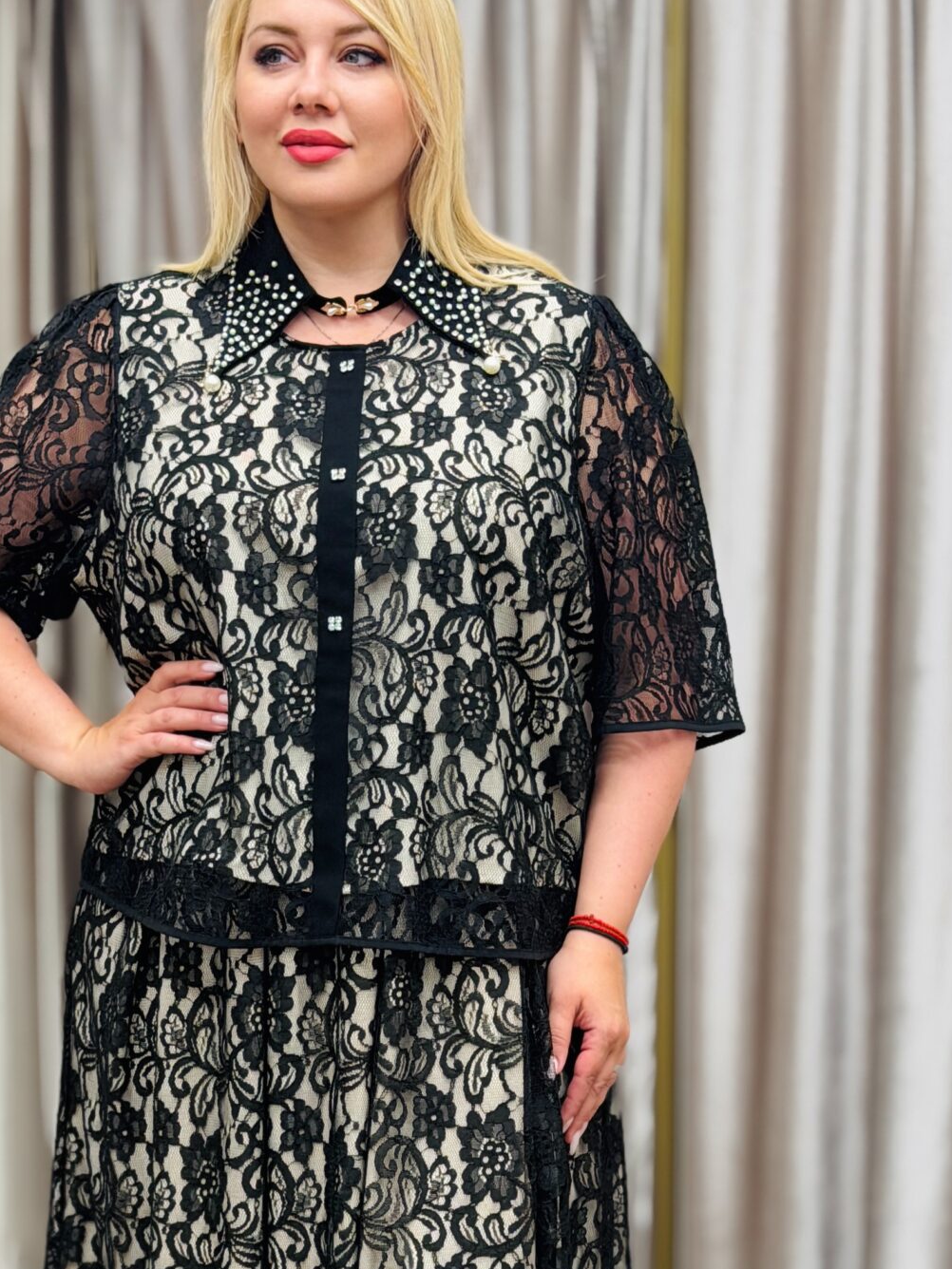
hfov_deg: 16.0
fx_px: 3374
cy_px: 1078
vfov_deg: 21.0
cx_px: 349
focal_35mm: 92
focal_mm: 6.76
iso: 80
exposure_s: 1/100
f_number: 1.78
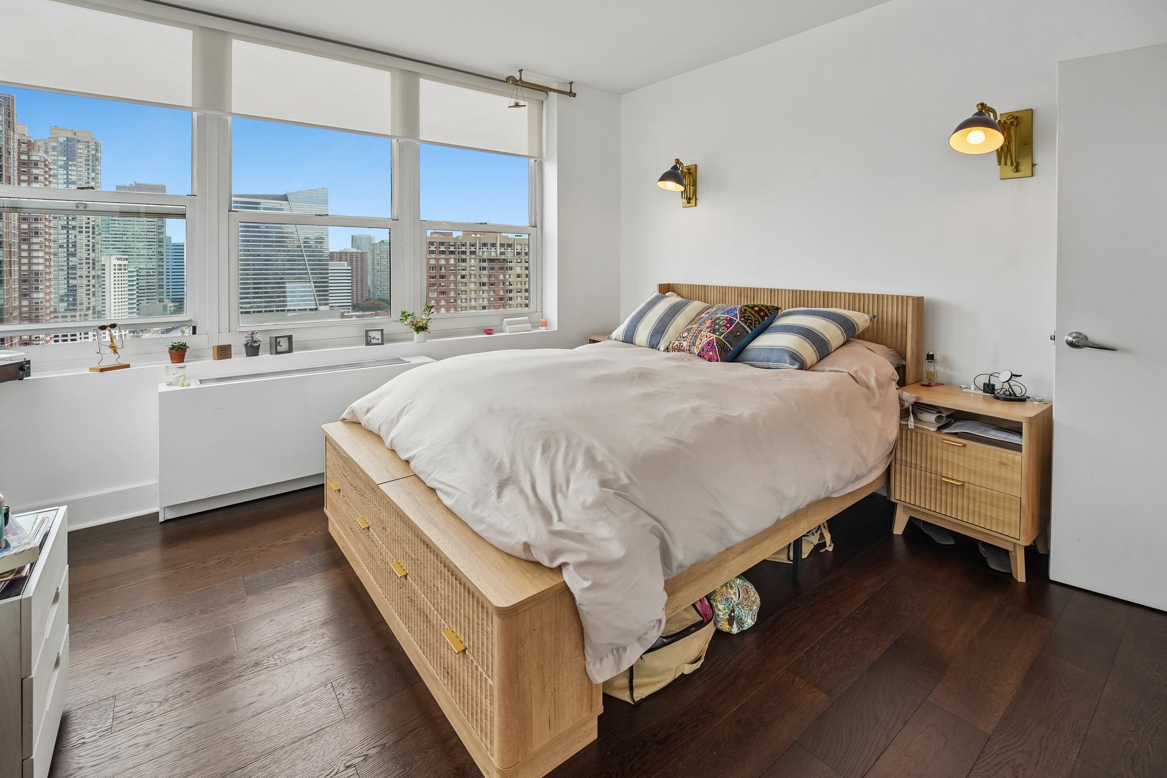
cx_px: 584
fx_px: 454
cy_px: 389
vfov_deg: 81.2
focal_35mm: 14
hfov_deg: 104.3
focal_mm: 14
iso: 640
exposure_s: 1/80
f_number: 7.1
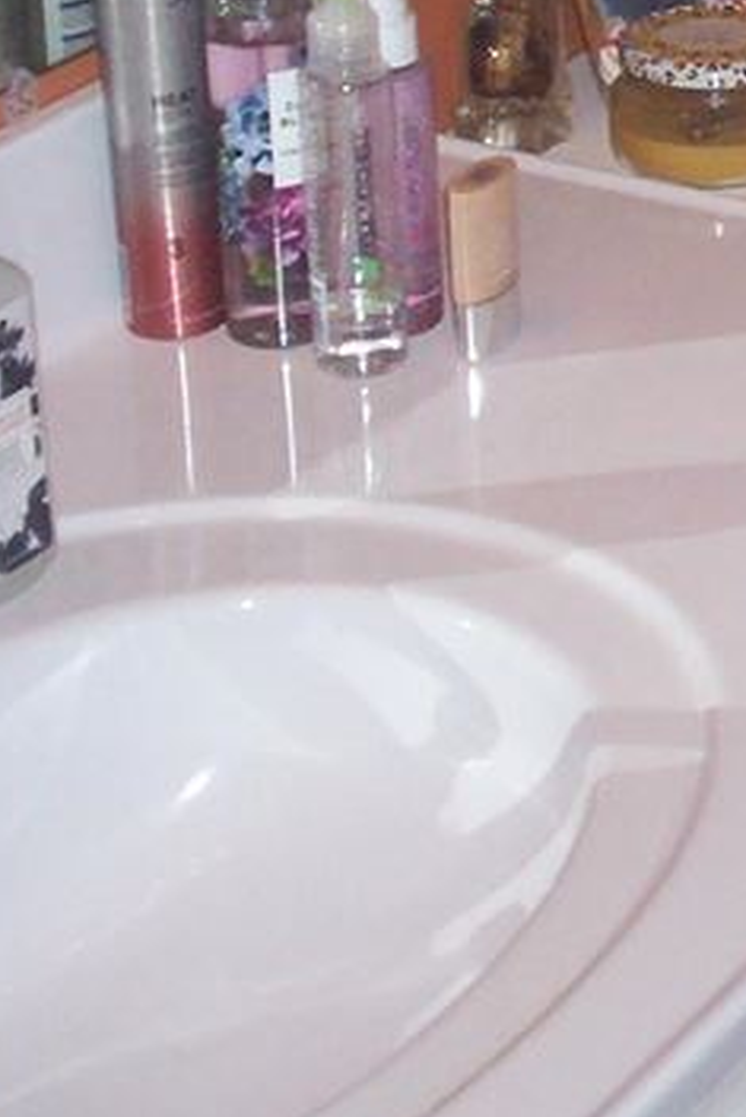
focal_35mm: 136
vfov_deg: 14.9
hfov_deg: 9.5
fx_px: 4223
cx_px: 1435
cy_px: 67
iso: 140
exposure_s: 1/64
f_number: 4.5
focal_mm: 5.9
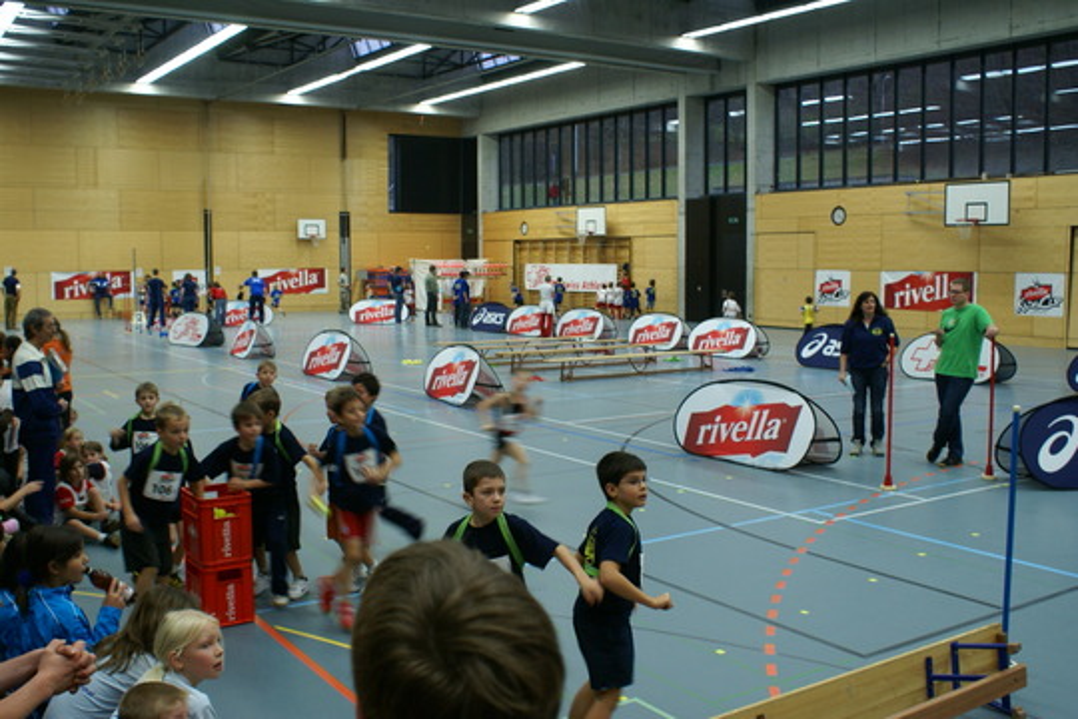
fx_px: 1078
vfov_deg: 36.9
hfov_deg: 53.1
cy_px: 360
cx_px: 539
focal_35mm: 36
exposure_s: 1/30
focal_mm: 24
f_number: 4.5
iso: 400
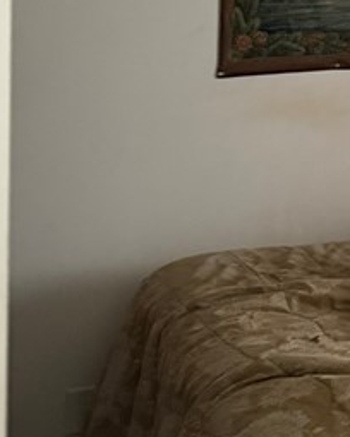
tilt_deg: -0.9
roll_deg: -0.9
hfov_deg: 14.6
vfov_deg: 19.5
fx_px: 1217
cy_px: -45
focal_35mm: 94
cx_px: 600
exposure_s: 1/30
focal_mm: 6.76
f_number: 1.78
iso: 800
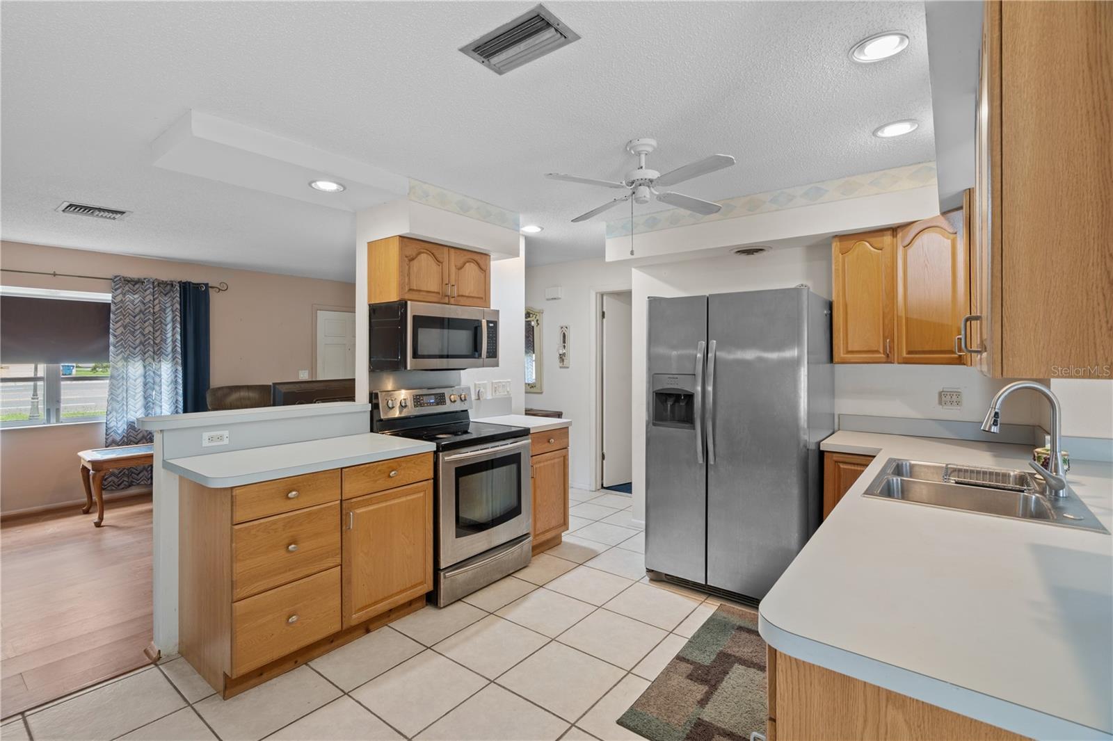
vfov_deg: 73.7
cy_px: 370
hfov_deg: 96.7
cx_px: 556
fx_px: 495
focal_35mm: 16
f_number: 9
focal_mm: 16
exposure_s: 3.2
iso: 320
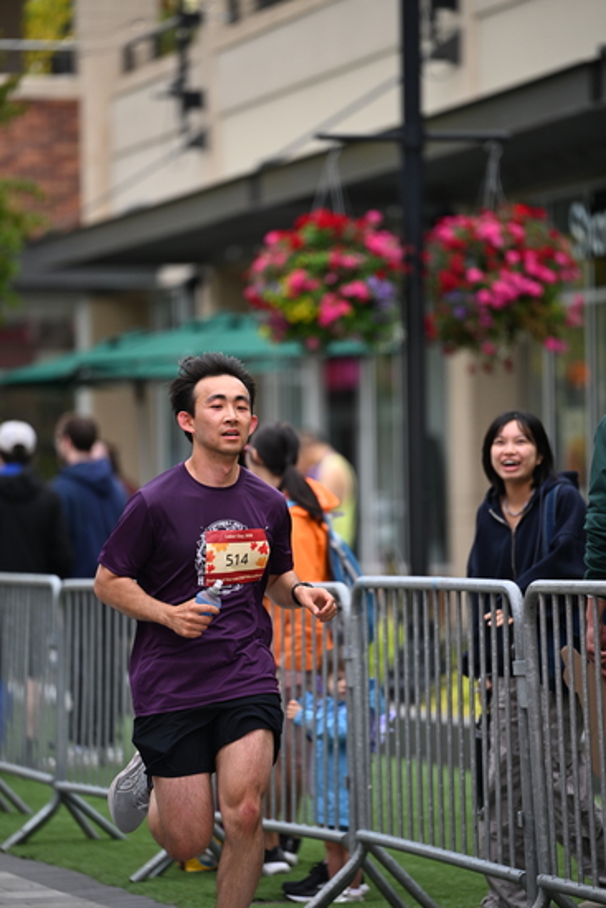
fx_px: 5046
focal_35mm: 200
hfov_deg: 6.9
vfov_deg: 10.3
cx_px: 303
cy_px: 454
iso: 640
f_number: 2.8
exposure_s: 1/2000
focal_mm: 200
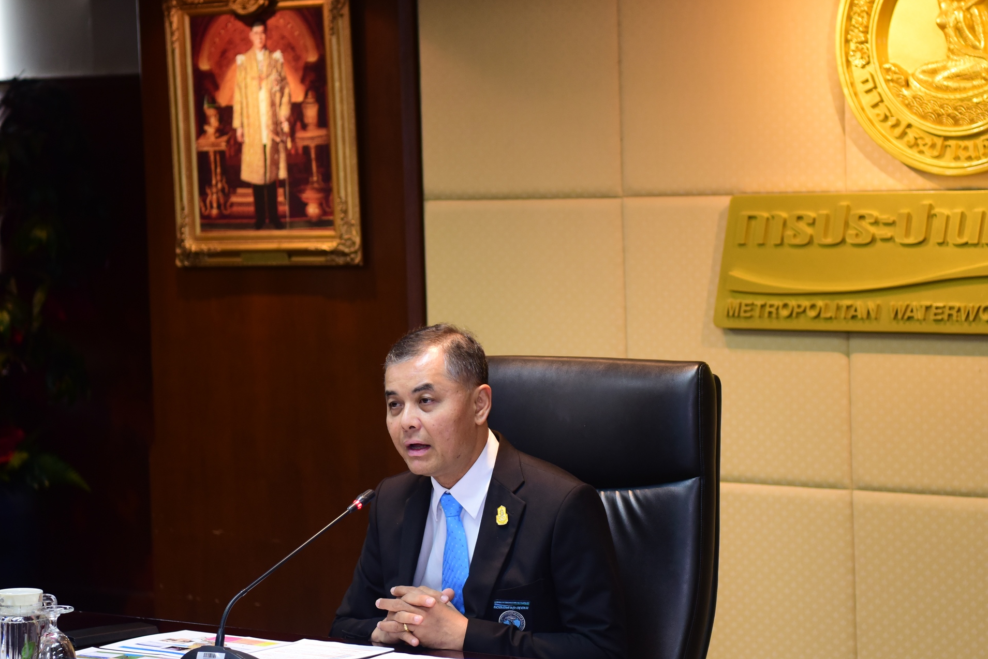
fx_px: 3020
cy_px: 334
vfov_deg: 12.5
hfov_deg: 18.6
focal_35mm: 110
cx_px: 535
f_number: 2.8
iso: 1000
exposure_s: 1/125
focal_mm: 70
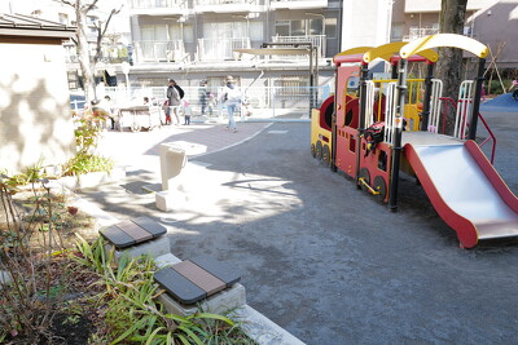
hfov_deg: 65.5
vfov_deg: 46.4
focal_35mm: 28
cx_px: 259
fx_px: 403
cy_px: 172
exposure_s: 1/100
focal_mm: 28
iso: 100
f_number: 3.5
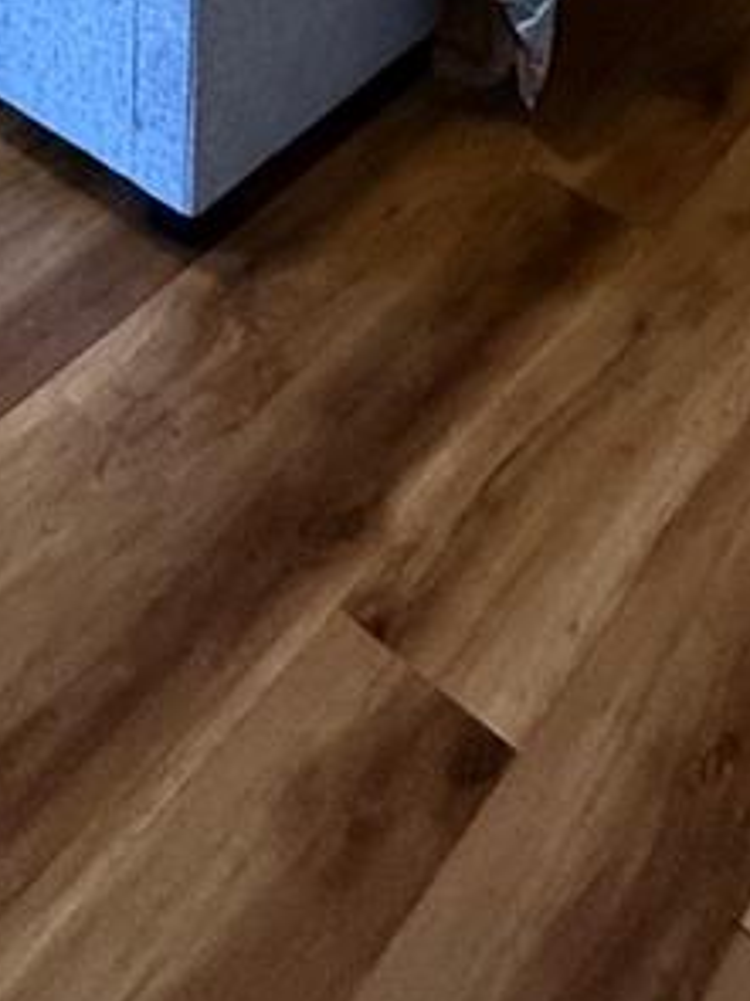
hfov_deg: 25.4
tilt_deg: -4.5
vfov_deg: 22.0
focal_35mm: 57
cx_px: 224
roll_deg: -1.1
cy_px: -774
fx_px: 1648
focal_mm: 2.22
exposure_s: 1/60
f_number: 2.2
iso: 500
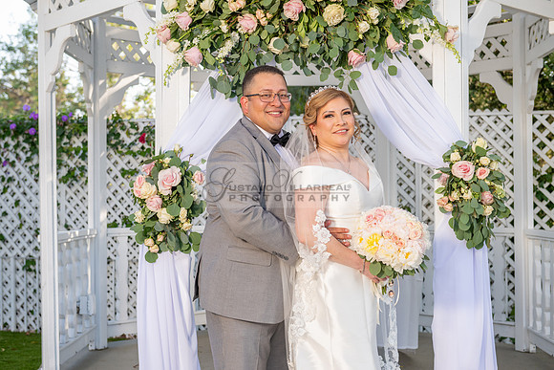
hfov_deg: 36.2
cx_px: 277
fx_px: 847
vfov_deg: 24.6
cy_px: 185
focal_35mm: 55
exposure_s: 1/200
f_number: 4.5
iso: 250
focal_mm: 55
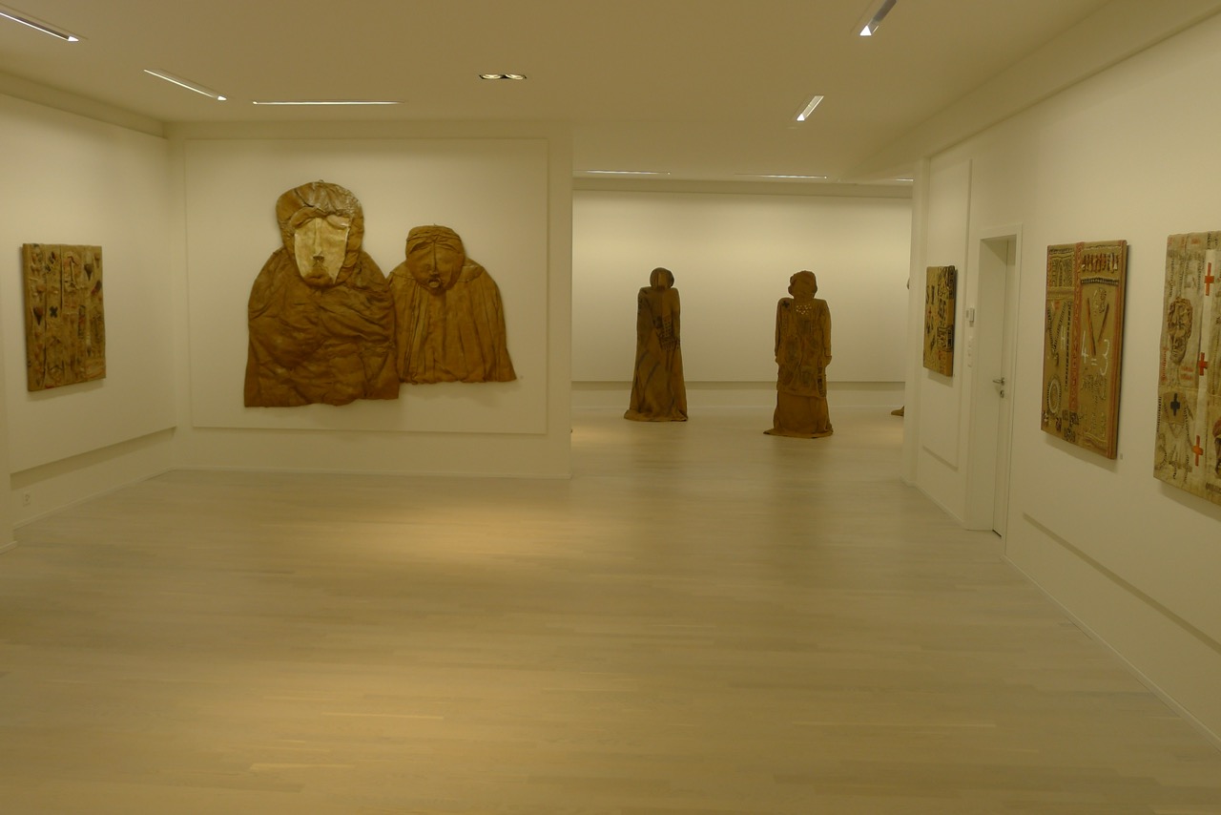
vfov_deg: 41.1
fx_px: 1086
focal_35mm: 32
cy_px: 408
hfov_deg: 58.7
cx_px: 610
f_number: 2.2
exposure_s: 1/125
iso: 80
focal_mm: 6.8
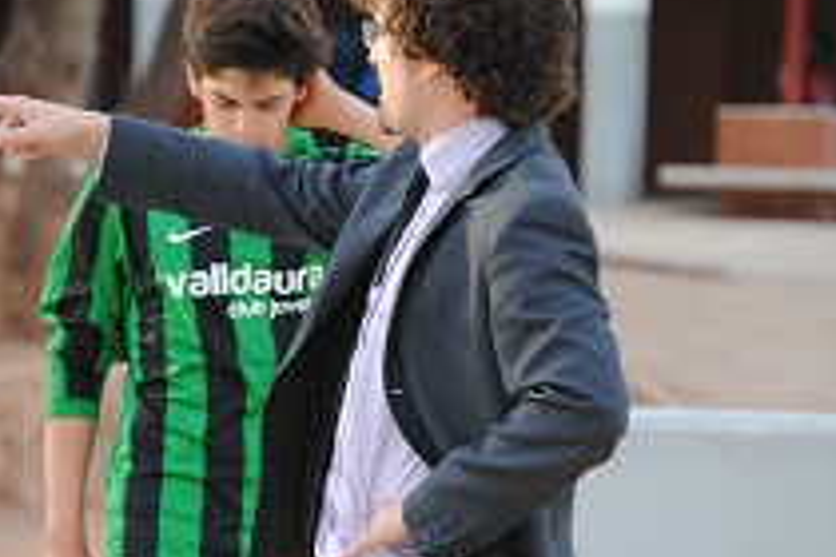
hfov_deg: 5.8
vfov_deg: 3.9
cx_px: 370
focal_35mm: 357
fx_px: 8289
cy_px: 340
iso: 200
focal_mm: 125
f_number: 4.8
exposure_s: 1/200
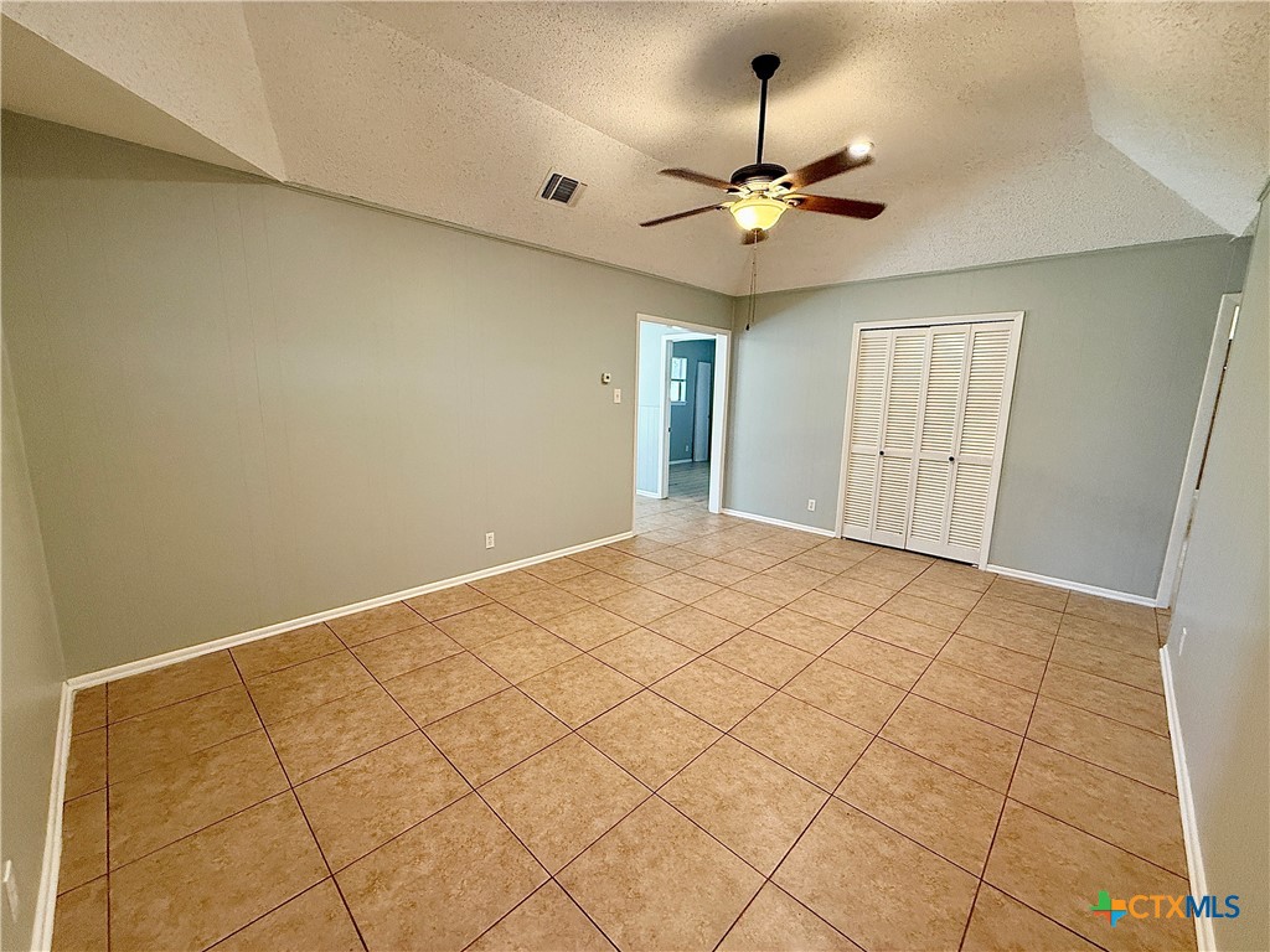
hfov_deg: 102.1
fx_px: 514
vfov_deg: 85.7
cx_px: 635
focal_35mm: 14
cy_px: 476
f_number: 2.2
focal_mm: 2.22
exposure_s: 1/60
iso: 320
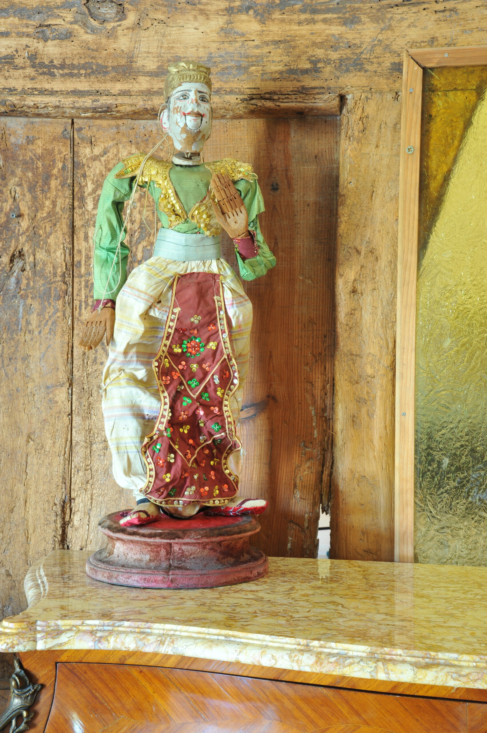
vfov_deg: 32.4
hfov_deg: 21.9
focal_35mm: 62
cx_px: 244
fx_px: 1260
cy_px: 366
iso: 200
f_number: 16
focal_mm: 62
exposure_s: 10
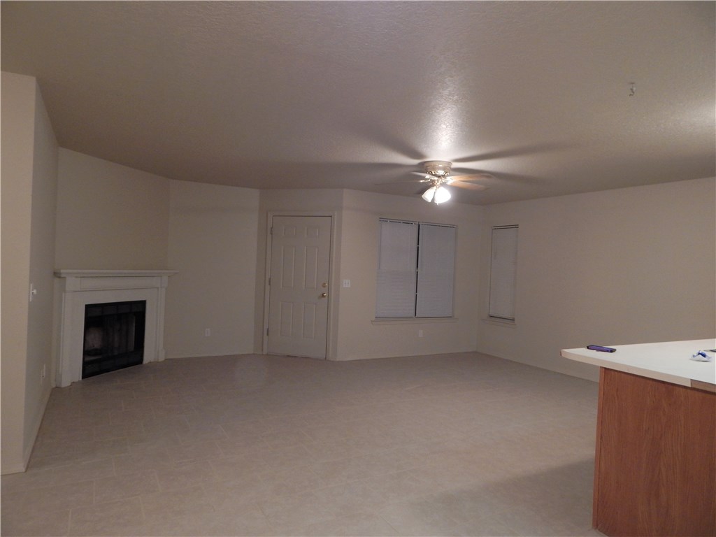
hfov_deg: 76.4
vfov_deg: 61.1
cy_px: 268
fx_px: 455
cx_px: 358
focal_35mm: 22
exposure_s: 1/13
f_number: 3
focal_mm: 4
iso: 200
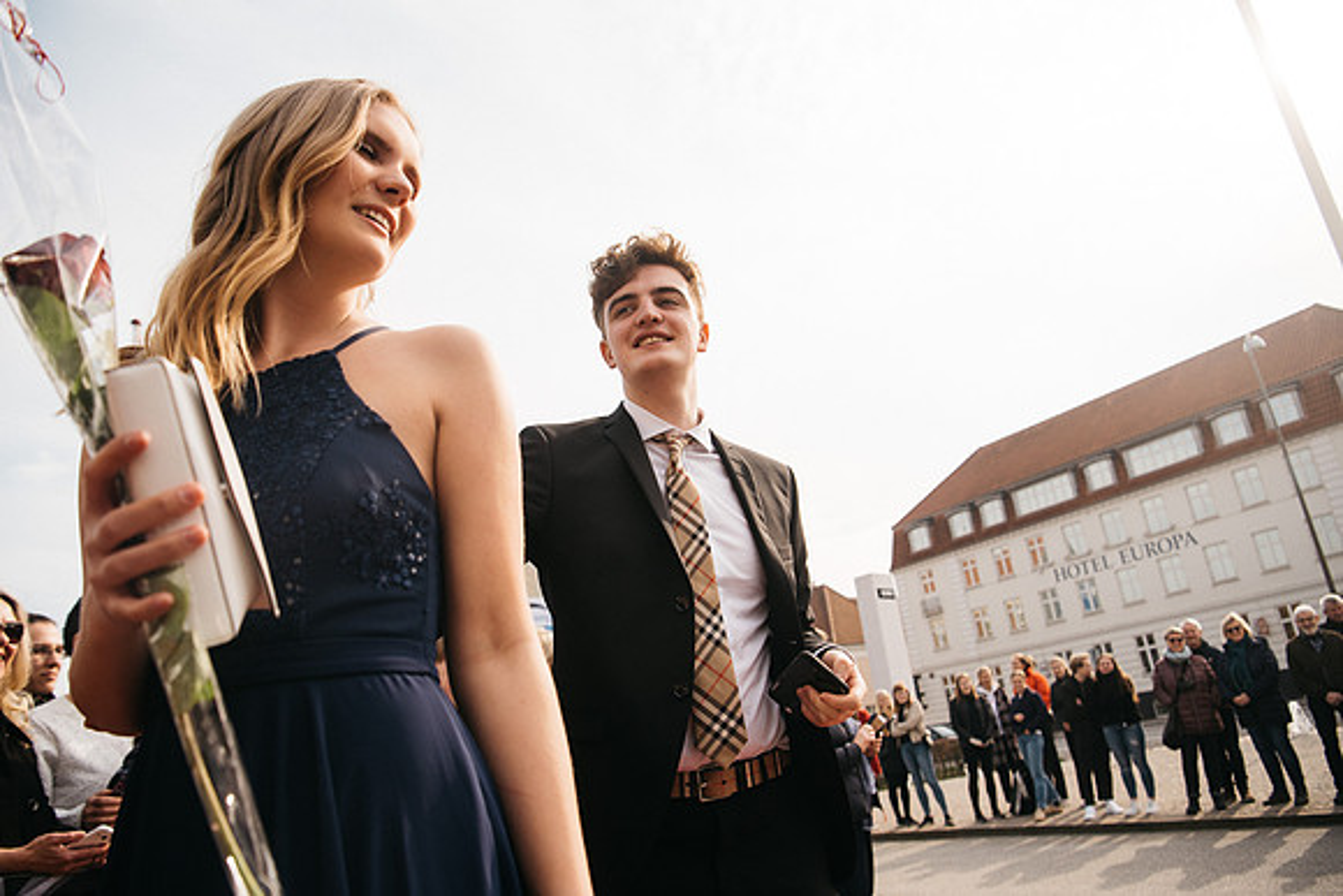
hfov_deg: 67.4
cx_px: 672
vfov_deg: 48.0
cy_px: 448
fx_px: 1007
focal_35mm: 27
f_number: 4
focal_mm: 27
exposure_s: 1/1250
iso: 100
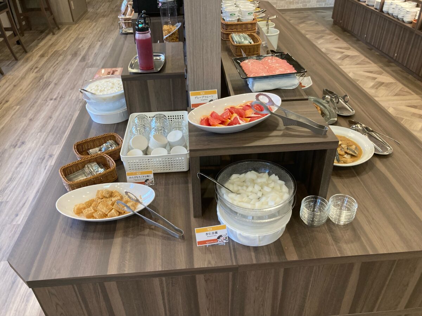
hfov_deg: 63.4
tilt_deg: -34.8
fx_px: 341
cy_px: 158
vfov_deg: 49.7
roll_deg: +1.3
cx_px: 211
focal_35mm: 28
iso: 125
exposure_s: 1/60
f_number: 1.8
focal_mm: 3.99
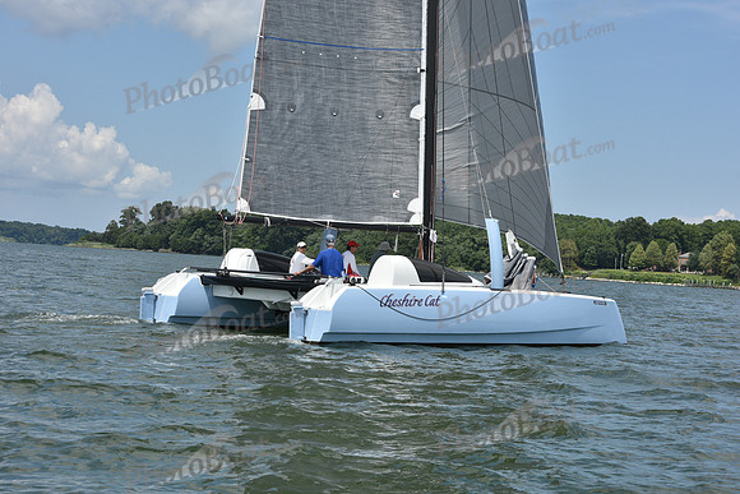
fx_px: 1439
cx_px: 370
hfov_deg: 28.8
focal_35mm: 70
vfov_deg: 19.5
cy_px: 247
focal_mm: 70
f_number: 10
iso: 320
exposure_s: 1/1000
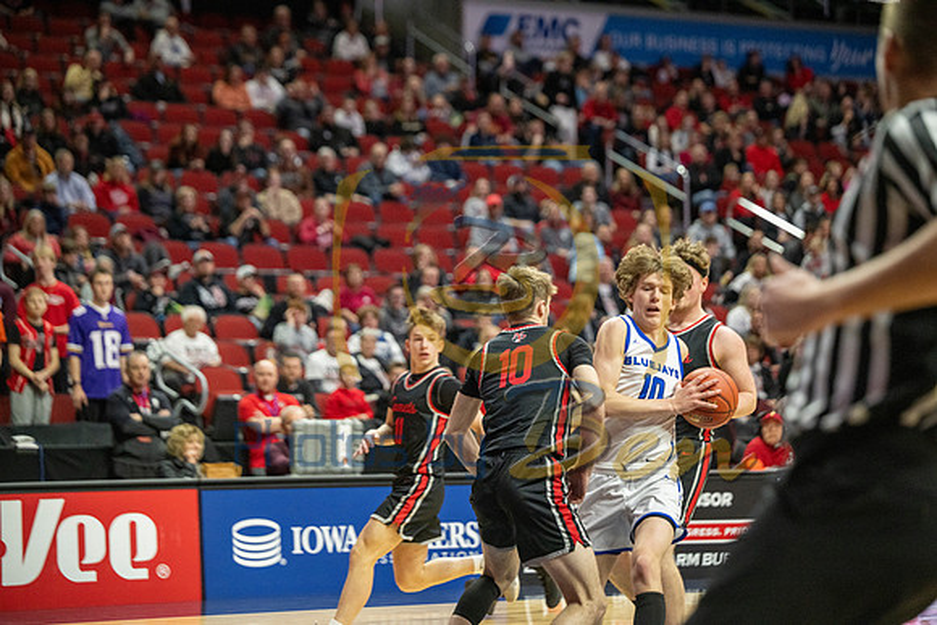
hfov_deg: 18.6
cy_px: 312
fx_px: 2864
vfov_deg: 12.5
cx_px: 468
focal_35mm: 110
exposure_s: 1/1250
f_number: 2.8
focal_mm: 110
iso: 2000
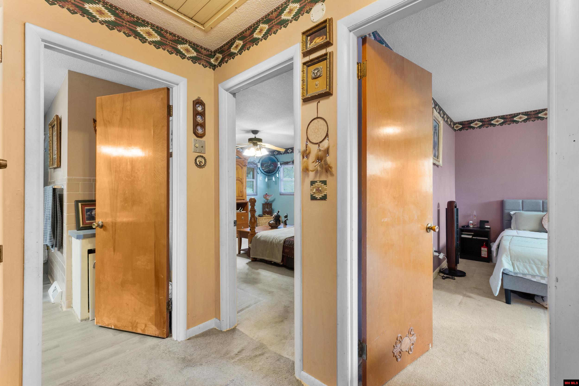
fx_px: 241
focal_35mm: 15
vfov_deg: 77.3
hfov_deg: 100.4
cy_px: 193
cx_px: 290
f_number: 9
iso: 200
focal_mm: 10
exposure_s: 1.6
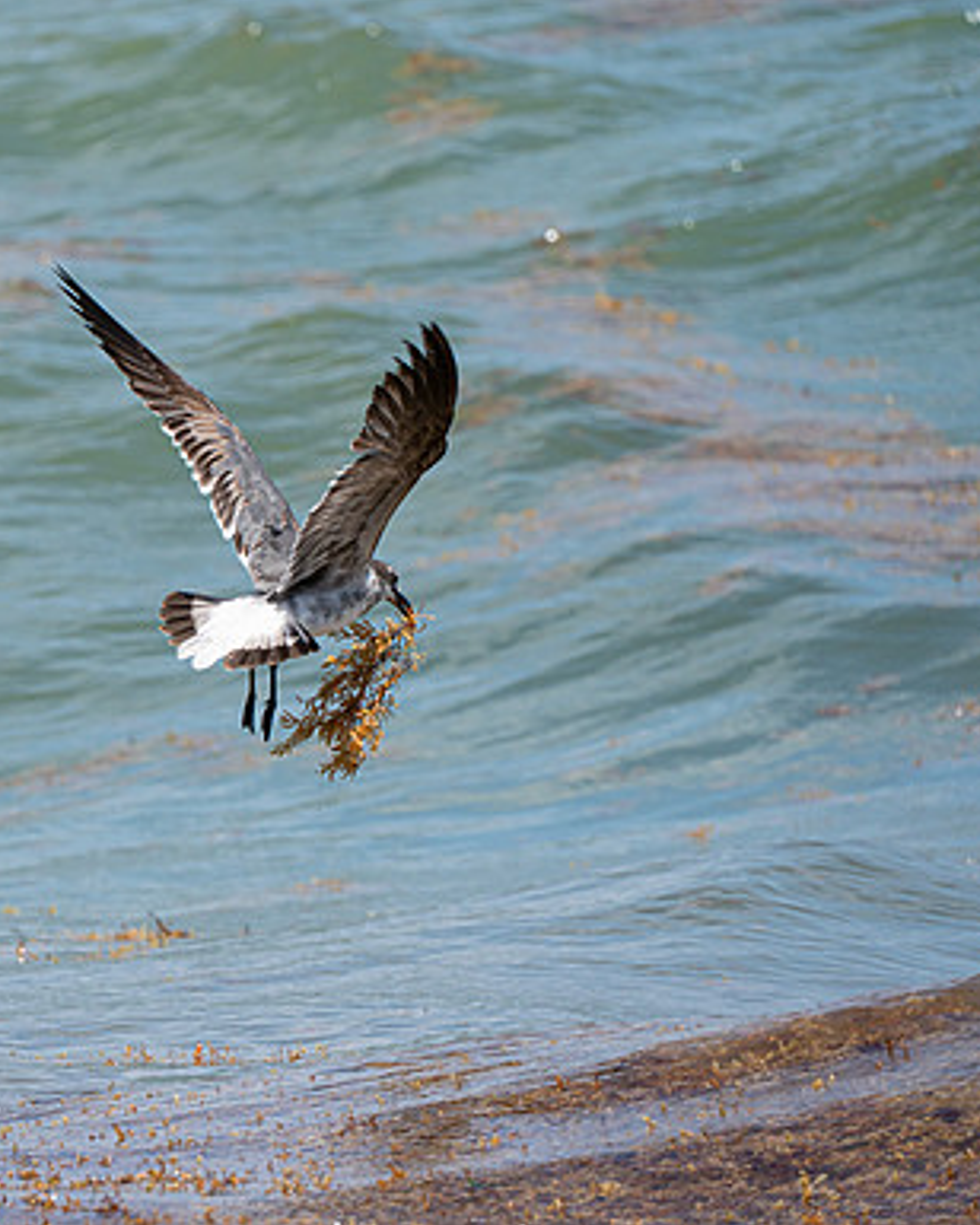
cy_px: 612
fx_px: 20520
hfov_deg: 2.7
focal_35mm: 566
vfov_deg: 3.4
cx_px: 67
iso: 640
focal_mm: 400
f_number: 10
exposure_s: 1/1250
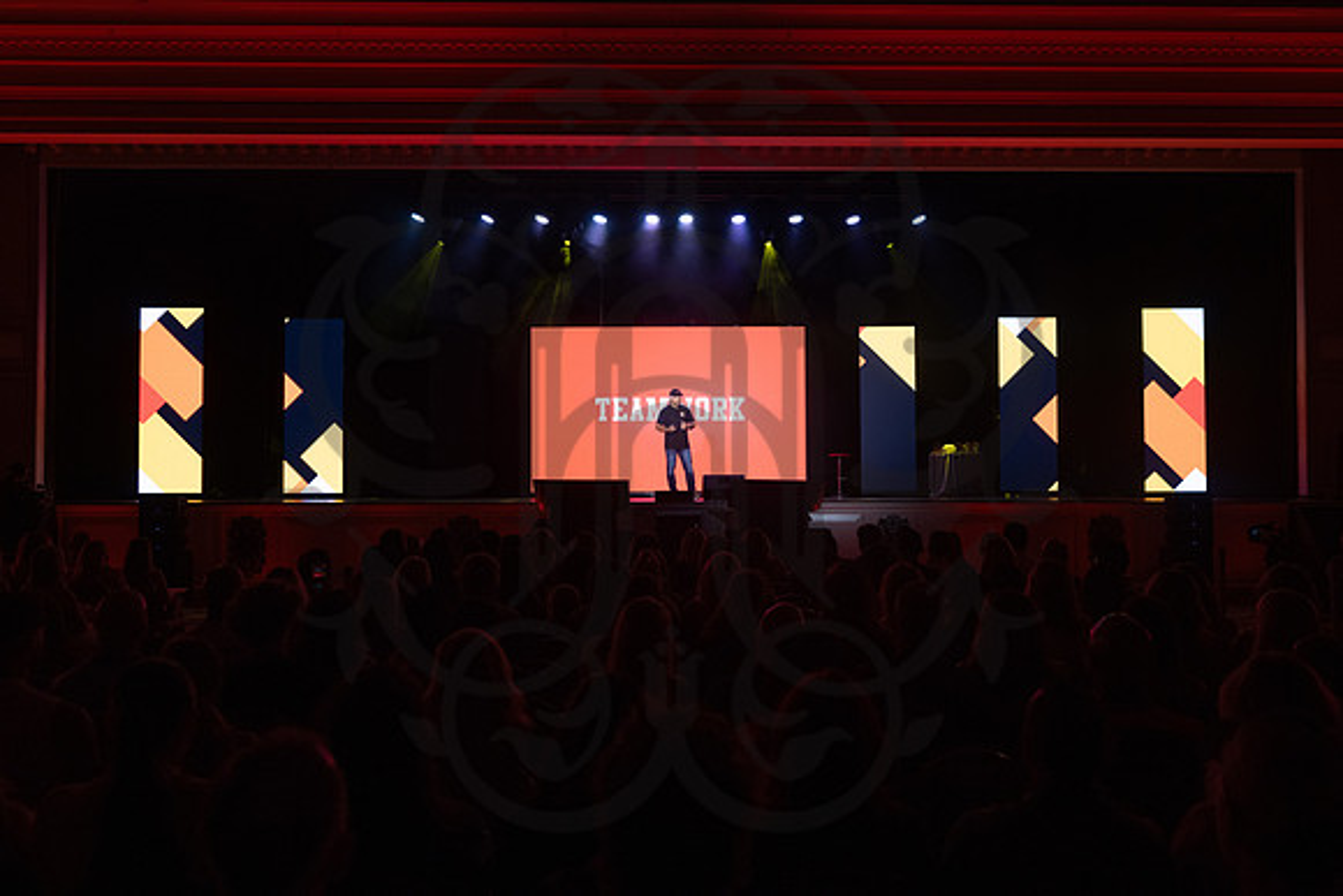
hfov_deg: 54.4
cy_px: 448
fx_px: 1306
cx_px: 672
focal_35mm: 35
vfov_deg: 37.9
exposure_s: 1/160
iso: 800
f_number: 4
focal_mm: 35
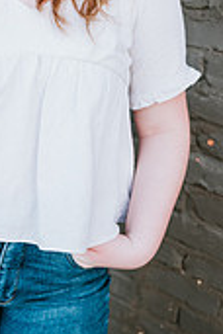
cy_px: 94
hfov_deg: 21.2
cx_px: 31
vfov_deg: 31.5
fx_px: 585
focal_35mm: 63
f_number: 2
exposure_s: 1/400
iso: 125
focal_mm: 24
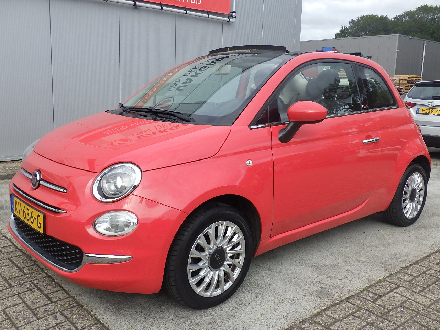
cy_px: 165
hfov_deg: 54.0
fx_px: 432
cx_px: 220
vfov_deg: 41.8
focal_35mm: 34
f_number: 4.6
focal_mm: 6.1
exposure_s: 1/250
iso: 125
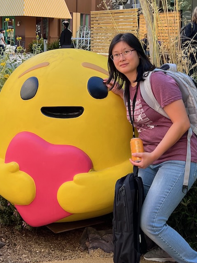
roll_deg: +0.2
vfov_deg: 36.1
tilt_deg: -6.1
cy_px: 69
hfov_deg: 27.8
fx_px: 395
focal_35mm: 52
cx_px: 60
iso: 50
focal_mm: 5.7
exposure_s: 1/476
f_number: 1.5
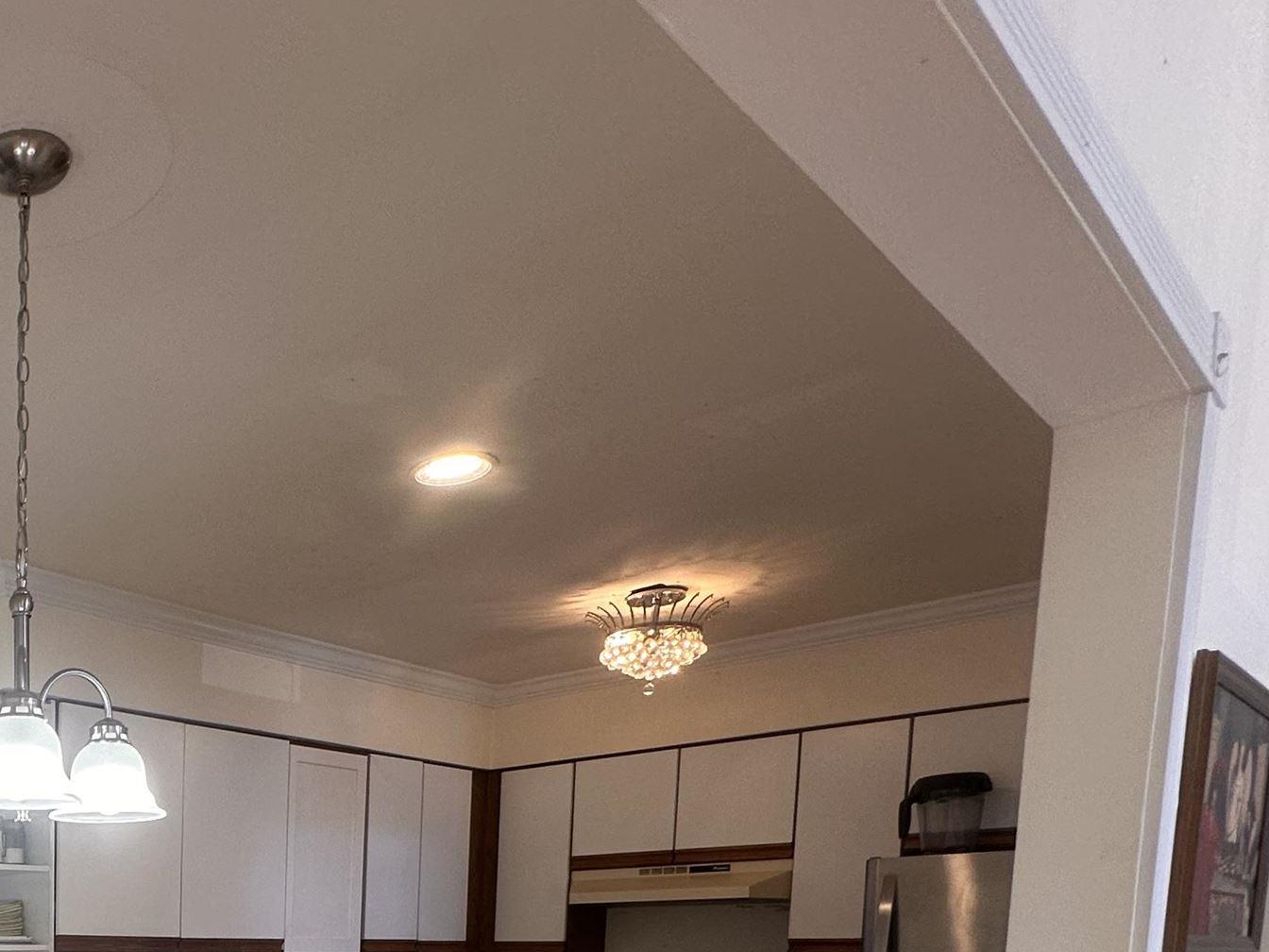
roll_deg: +0.5
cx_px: -30
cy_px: 1059
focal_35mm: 32
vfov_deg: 36.9
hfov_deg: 46.4
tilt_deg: -5.5
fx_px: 1173
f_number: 2.2
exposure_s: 1/120
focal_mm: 2.22
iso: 100
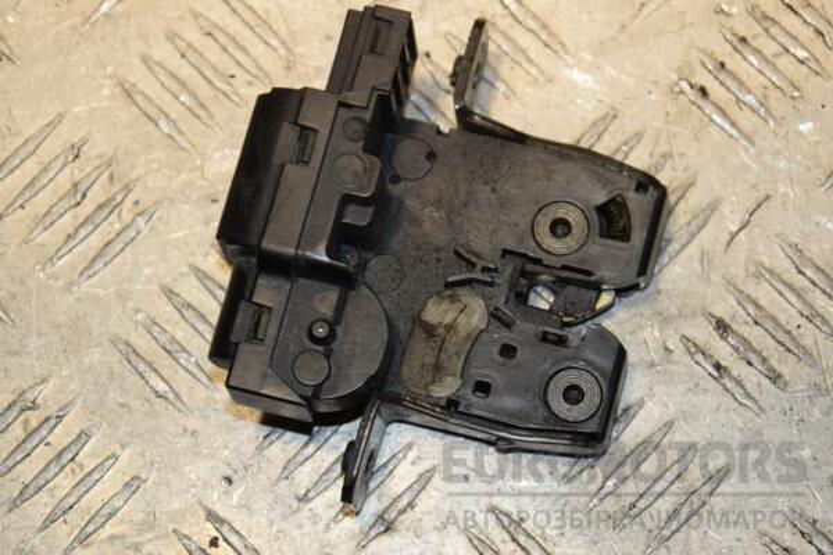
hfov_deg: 18.2
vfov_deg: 12.2
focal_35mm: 112
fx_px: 2603
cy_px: 278
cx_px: 416
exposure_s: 1/200
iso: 800
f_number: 7.1
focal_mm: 75
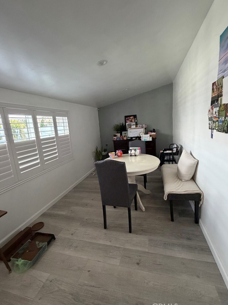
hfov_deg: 81.7
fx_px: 132
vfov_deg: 98.1
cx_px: 121
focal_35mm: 15
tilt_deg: -12.1
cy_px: 148
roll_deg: +3.0
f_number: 2.2
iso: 320
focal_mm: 2.22
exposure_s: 1/89
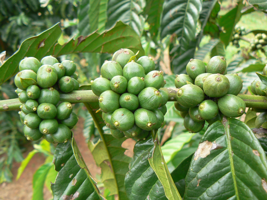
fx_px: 278
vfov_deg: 39.7
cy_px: 100
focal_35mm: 36
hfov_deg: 51.4
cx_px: 134
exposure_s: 1/100
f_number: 4
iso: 80
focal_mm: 6
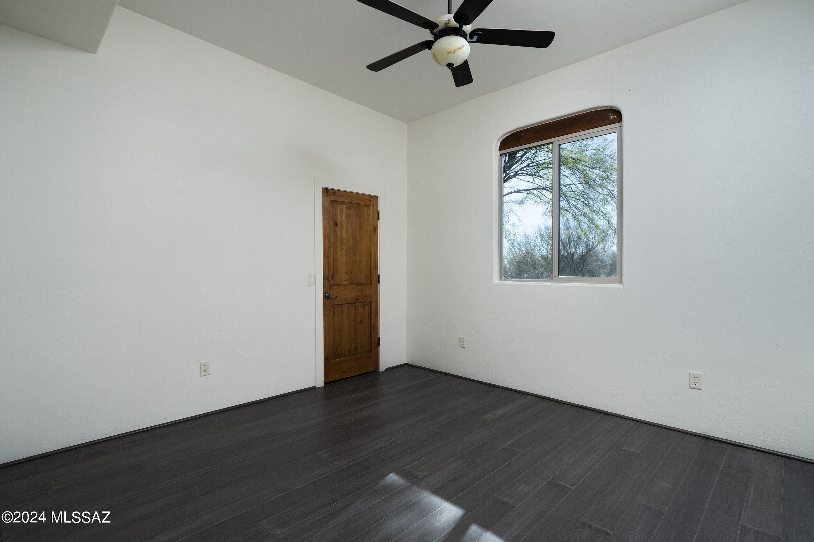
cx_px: 407
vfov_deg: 73.7
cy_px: 271
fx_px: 362
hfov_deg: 96.8
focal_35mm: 16
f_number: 7.1
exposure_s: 1/200
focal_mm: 16
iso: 200
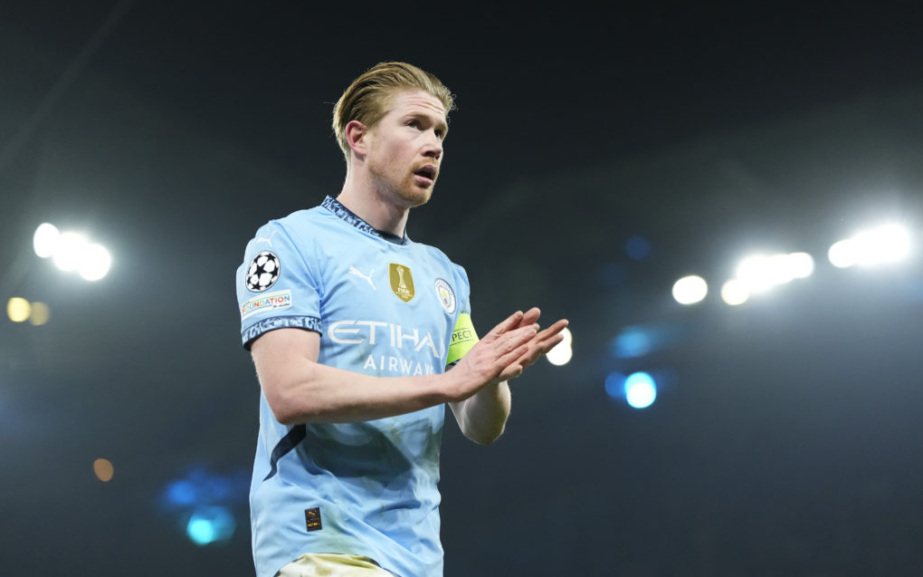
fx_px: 3295
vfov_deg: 10.0
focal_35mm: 131
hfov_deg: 15.9
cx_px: 462
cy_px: 285
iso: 3200
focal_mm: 128
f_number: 2.8
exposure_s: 1/2000
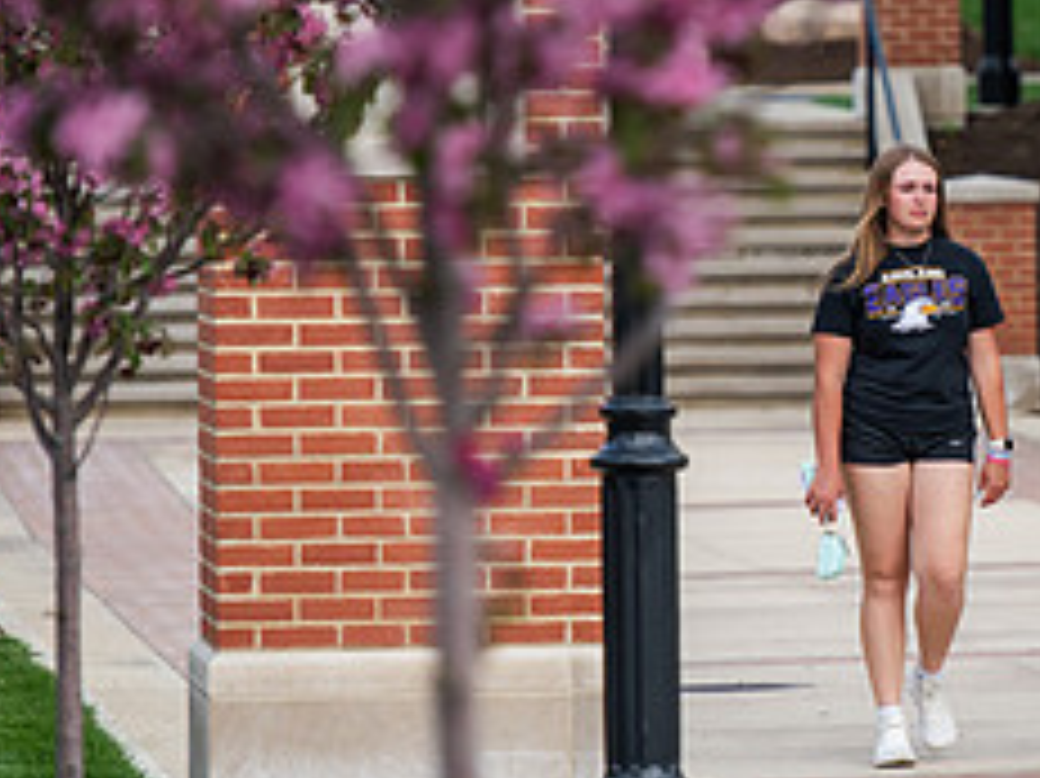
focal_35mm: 447
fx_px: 13423
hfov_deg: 4.4
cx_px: 914
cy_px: 218
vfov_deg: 3.3
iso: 200
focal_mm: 185
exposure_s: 1/800
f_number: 3.2
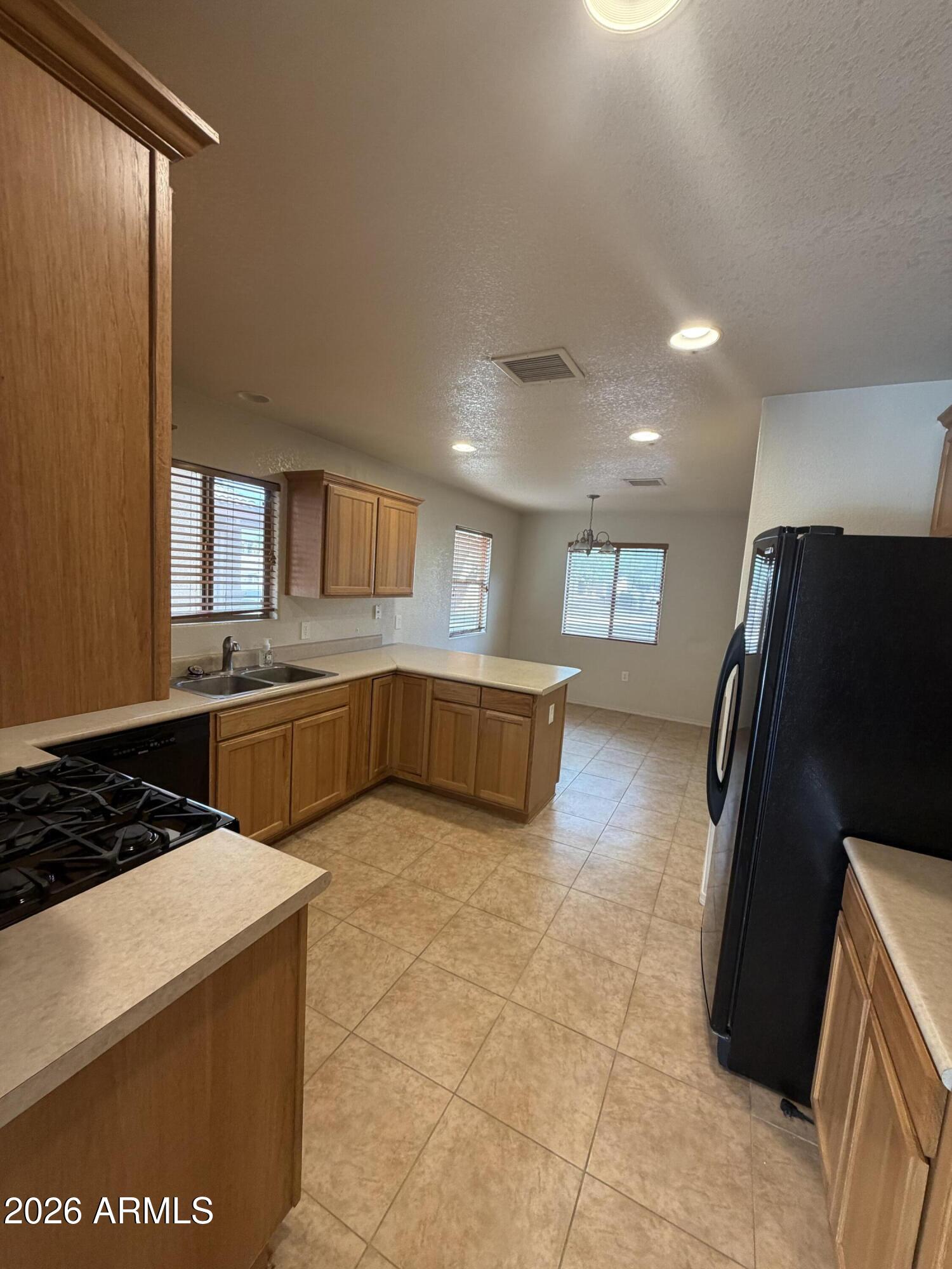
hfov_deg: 85.7
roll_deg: -3.9
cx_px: 476
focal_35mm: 14
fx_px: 513
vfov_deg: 102.1
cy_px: 634
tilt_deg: -5.7
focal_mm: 2.22
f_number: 2.2
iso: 250
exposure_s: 1/60
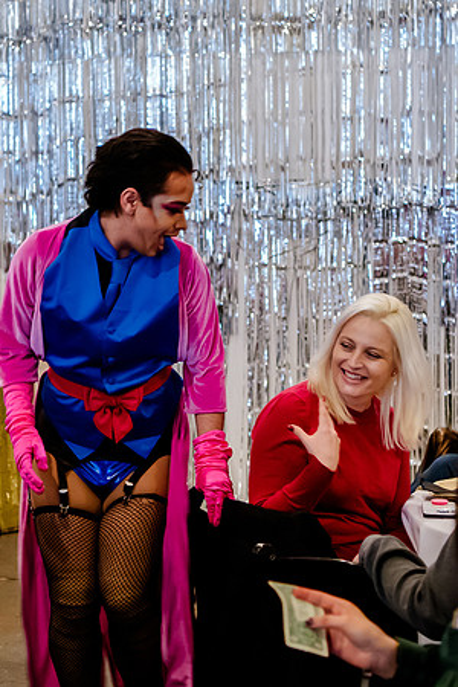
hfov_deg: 13.1
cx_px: 157
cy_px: 310
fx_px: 1989
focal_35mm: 104
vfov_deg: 19.6
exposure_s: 1/60
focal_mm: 48
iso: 5000
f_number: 2.8
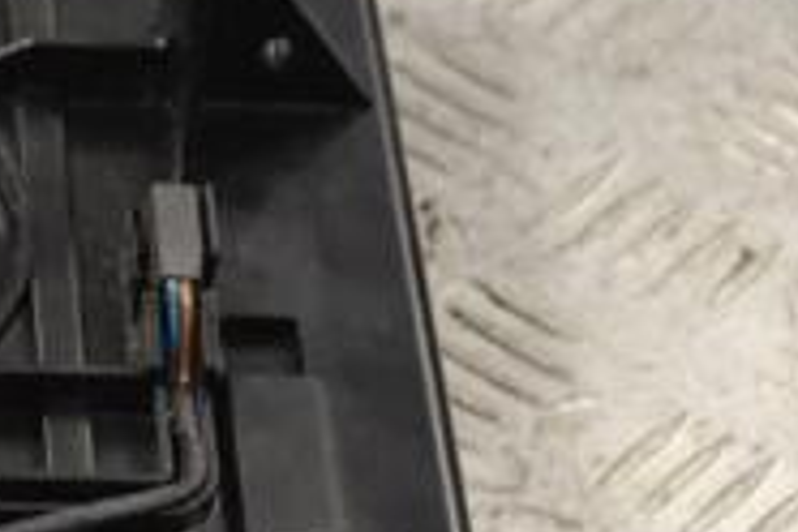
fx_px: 4499
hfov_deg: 9.8
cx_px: -429
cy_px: 313
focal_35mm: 203
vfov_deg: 6.8
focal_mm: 42
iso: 3200
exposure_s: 1/250
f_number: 8
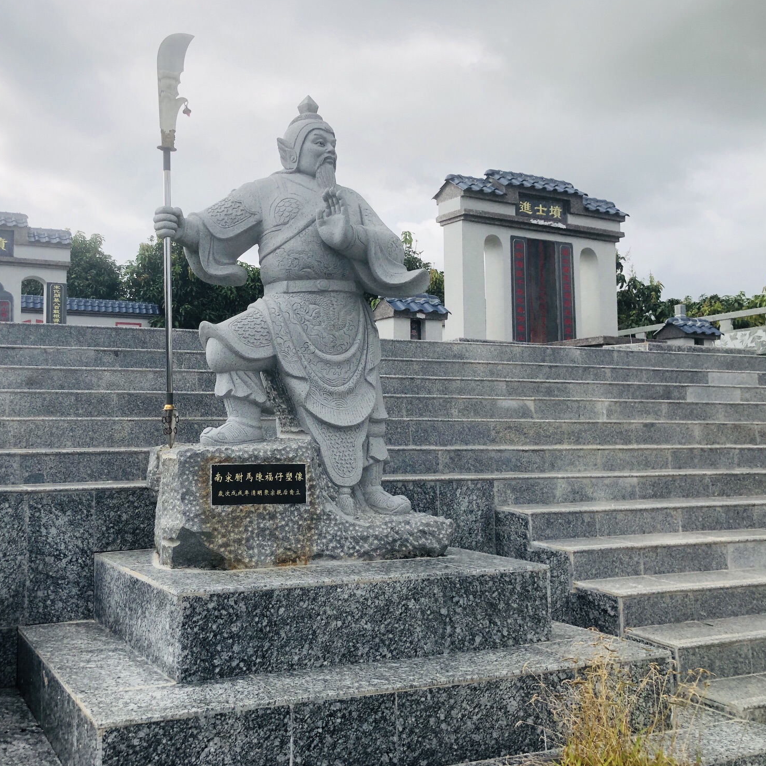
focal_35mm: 34
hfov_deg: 47.5
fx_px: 851
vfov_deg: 48.4
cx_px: 245
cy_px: 374
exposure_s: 1/1779
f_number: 1.8
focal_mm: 4
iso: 20
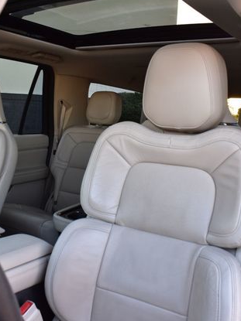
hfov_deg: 35.7
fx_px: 372
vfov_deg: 46.8
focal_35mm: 40
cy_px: 158
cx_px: 89
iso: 400
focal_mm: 18
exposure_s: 1/30
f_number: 7.1
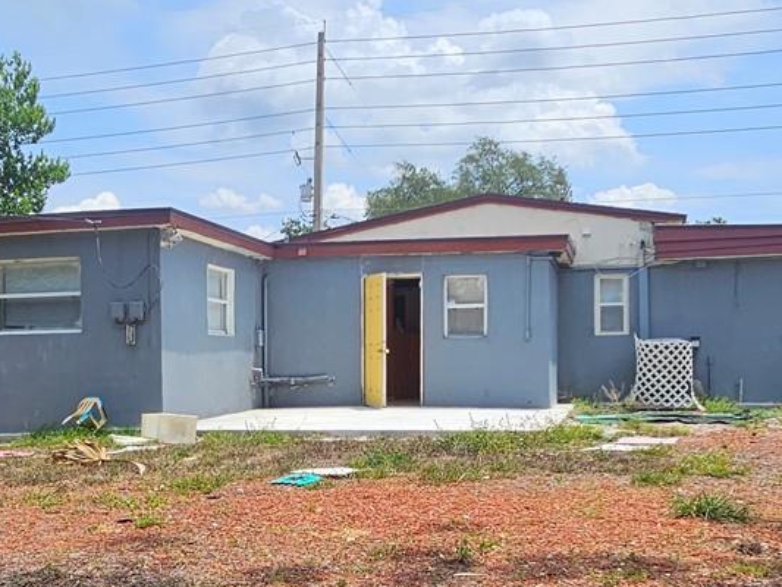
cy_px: 384
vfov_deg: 36.5
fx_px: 881
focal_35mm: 39
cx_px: 361
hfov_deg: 47.8
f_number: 2.2
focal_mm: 2.2
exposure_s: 1/2693
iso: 50
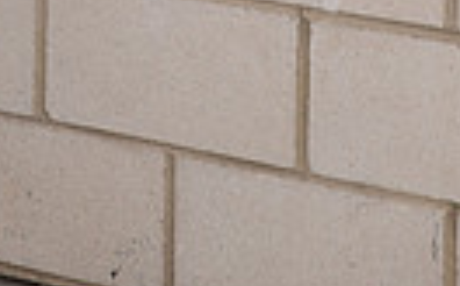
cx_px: 80
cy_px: -443
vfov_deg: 5.5
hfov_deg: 9.3
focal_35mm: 226
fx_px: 2828
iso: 100
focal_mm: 65
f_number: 7.1
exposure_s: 1/320
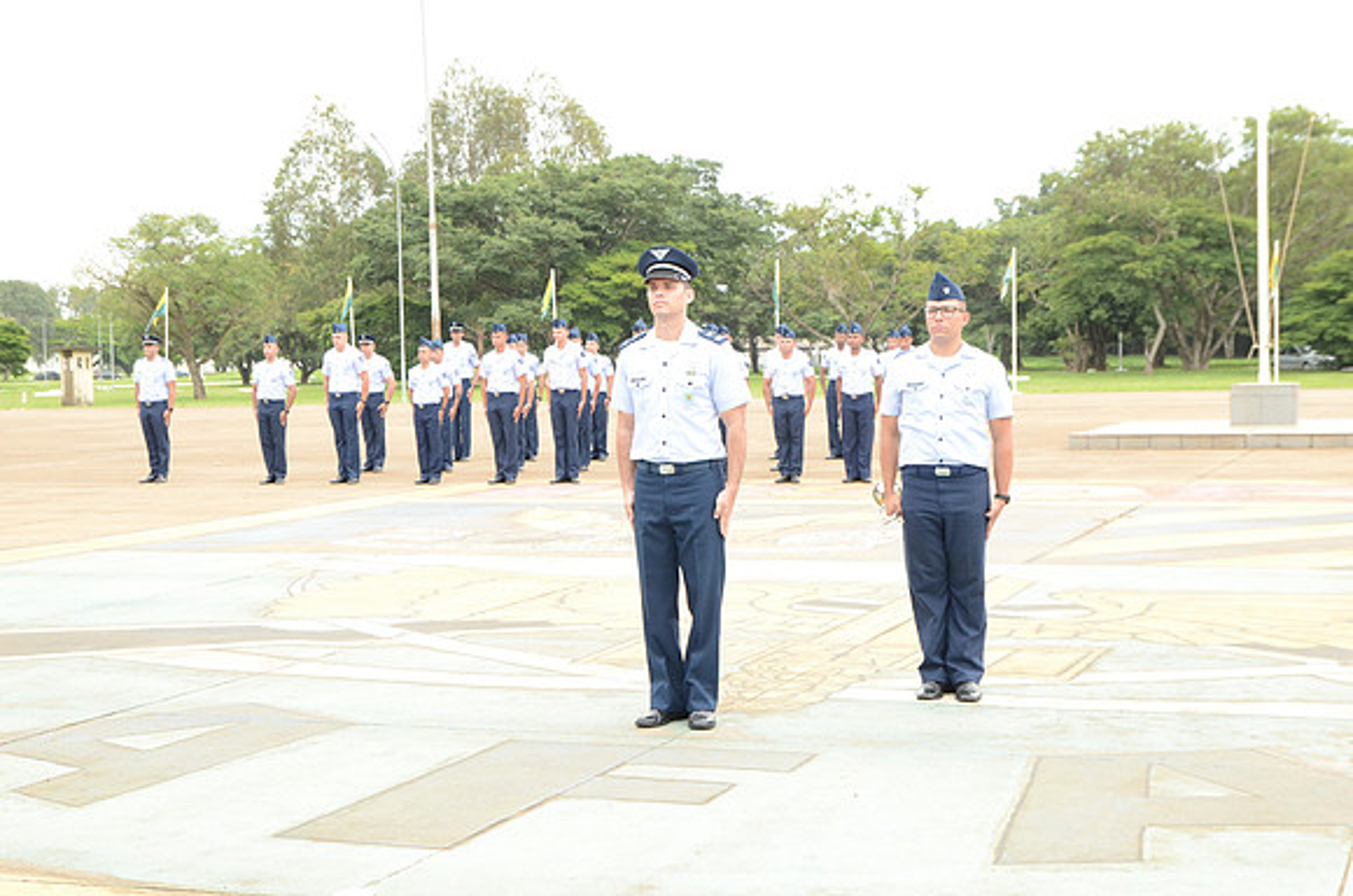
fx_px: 2138
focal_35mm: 57
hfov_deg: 35.1
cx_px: 676
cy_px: 448
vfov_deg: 23.7
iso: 320
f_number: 6.3
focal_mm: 38
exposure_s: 1/250
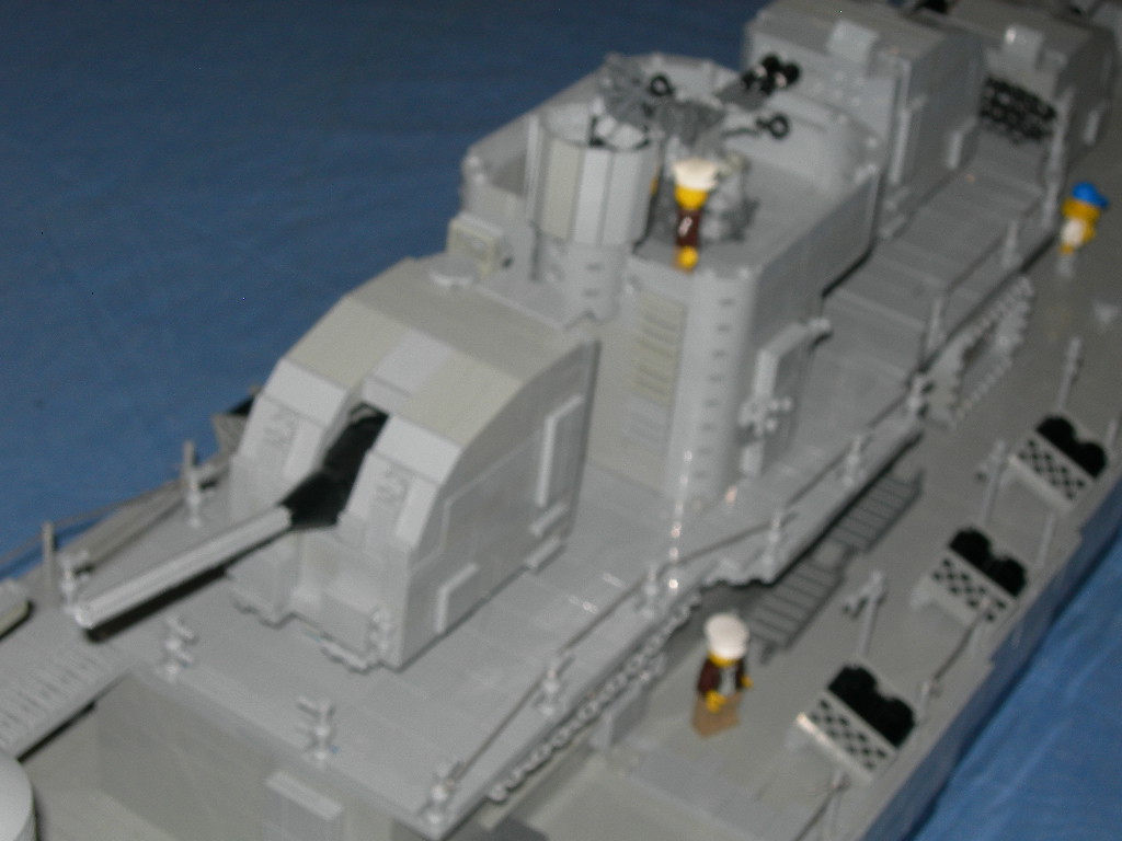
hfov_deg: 27.0
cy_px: 420
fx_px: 2334
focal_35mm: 72
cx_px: 561
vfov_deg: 20.4
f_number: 6.3
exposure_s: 1/60.1
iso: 50
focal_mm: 14.9
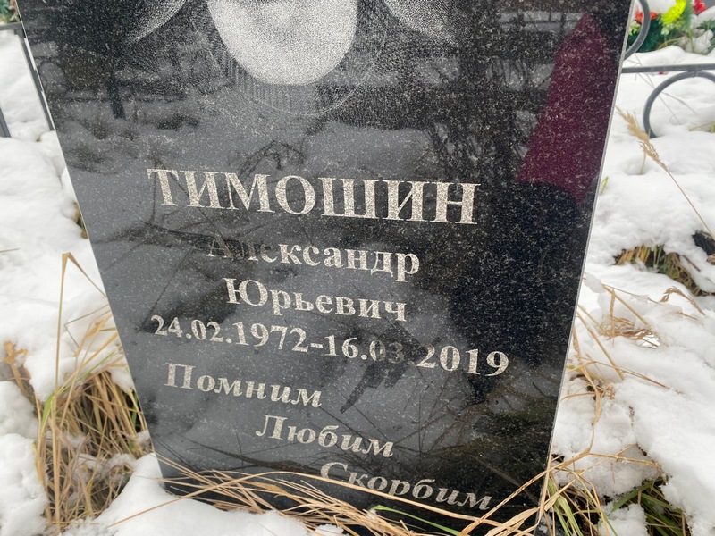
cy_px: 268
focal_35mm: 26
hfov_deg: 67.3
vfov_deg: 53.1
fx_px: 537
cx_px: 358
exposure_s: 1/122
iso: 64
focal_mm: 4.25
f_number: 1.8
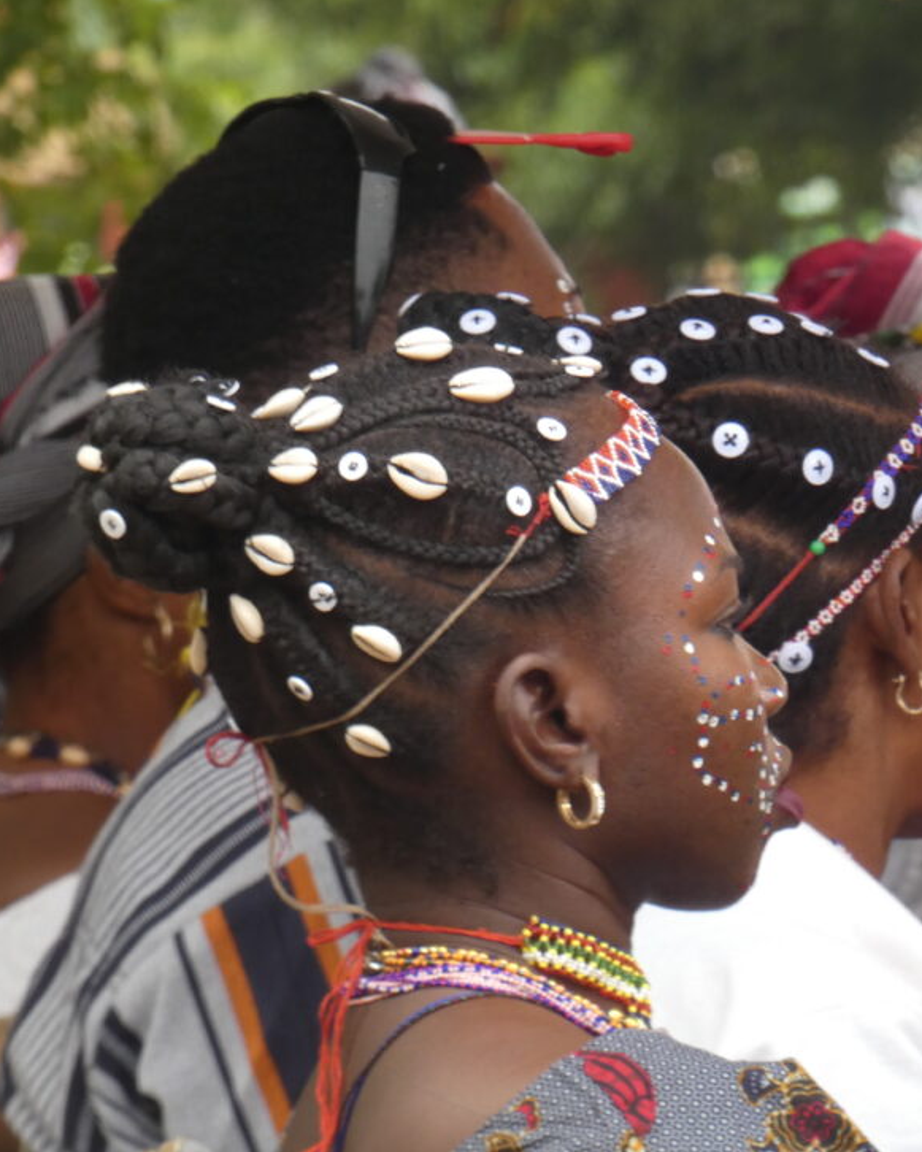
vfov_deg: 3.3
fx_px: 20086
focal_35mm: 589
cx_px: 752
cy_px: 606
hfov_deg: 2.6
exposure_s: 1/100
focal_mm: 76.7
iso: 160
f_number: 5.6
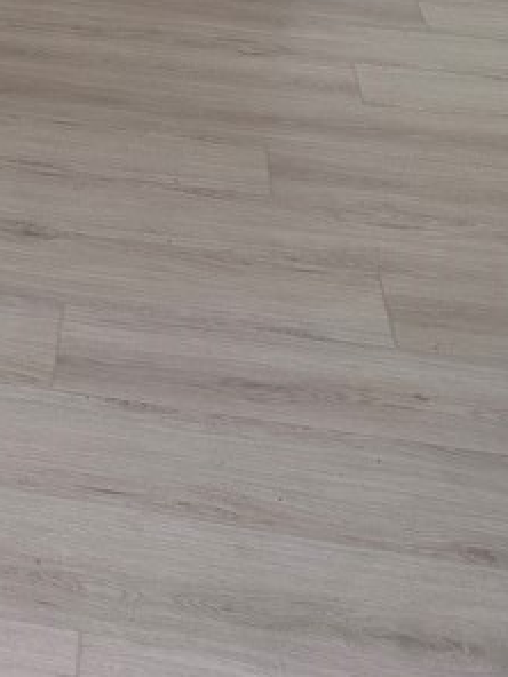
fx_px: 1624
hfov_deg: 16.3
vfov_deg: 20.5
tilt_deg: -8.9
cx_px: -240
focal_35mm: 83
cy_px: -304
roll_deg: -0.3
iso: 80
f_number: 1.78
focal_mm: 6.76
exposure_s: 1/282
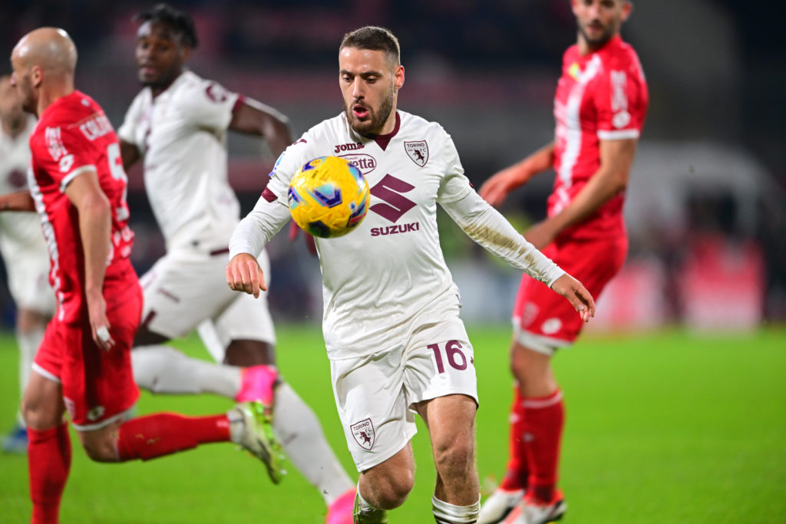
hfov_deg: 5.2
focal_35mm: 400
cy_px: 262
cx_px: 393
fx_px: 8734
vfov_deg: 3.4
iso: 2000
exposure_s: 1/1000
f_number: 2.8
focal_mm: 400
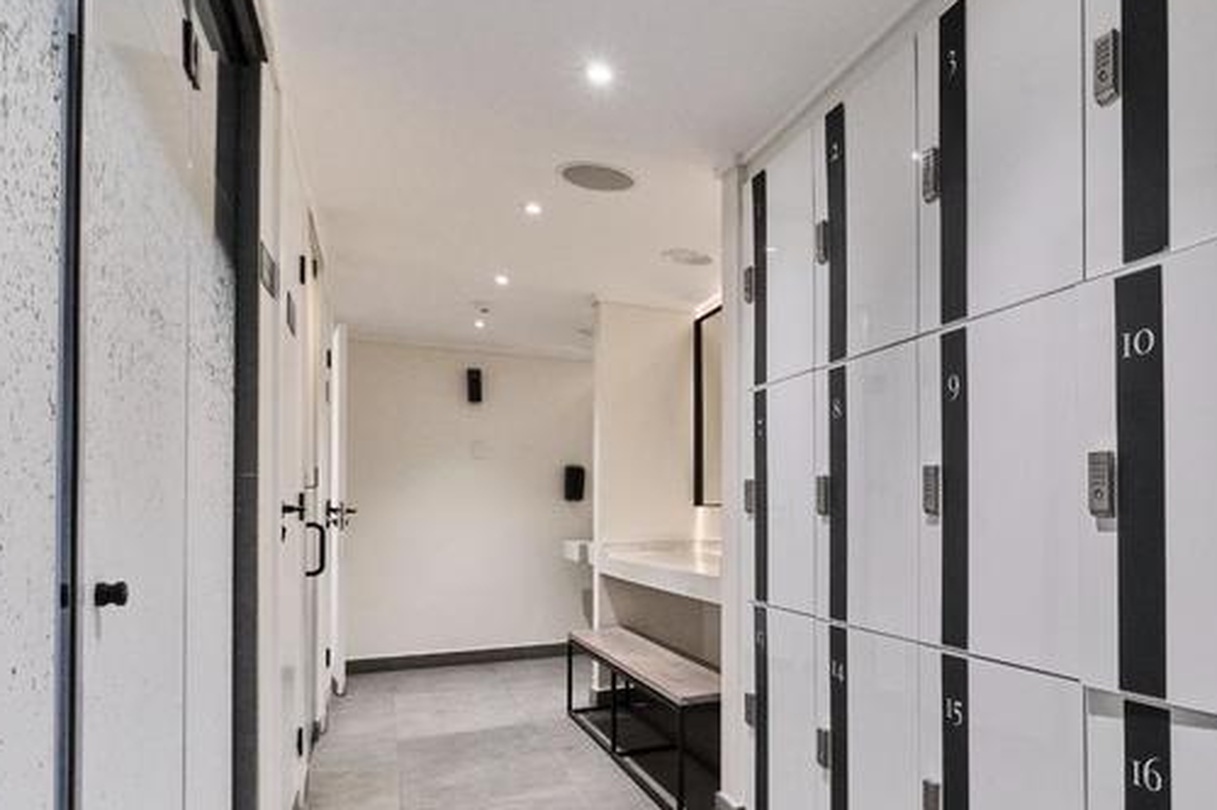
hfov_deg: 68.0
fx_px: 811
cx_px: 942
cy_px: 505
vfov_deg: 52.6
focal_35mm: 24
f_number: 8
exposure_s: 1/25
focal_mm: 10
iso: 800
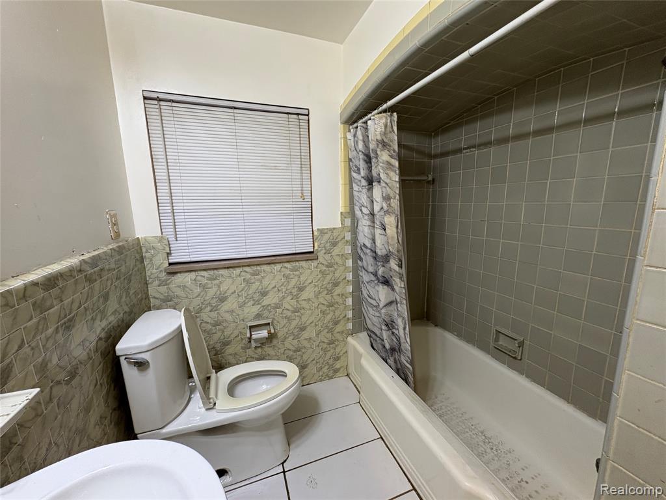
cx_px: 333
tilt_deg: -8.1
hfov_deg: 102.1
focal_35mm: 14
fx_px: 269
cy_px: 250
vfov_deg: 85.7
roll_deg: +1.4
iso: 200
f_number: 2.2
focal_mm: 2.22
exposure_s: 1/60
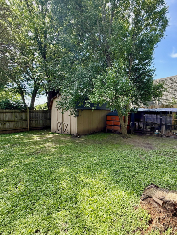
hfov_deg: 67.1
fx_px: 129
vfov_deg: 84.6
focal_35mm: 19
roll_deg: -0.9
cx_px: 116
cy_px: 116
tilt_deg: -0.1
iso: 64
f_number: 2.2
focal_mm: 2.22
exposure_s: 1/212
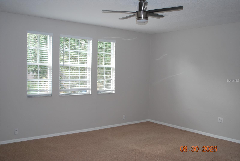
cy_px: 80
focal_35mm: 36
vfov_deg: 36.9
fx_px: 240
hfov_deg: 53.1
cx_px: 120
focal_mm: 24
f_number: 4.2
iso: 200
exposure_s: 1/60
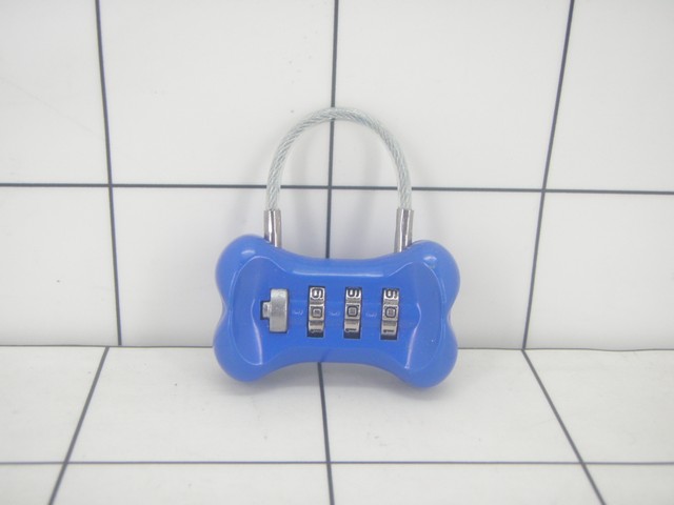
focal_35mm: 51
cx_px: 337
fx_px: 993
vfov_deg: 28.6
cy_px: 252
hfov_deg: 37.5
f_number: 4
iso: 200
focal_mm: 9.13
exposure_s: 1/40
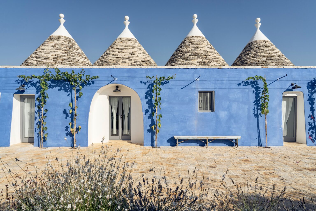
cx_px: 158
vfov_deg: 53.1
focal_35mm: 24
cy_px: 106
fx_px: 211
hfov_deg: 73.7
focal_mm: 24
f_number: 14
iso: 200
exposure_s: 1/250
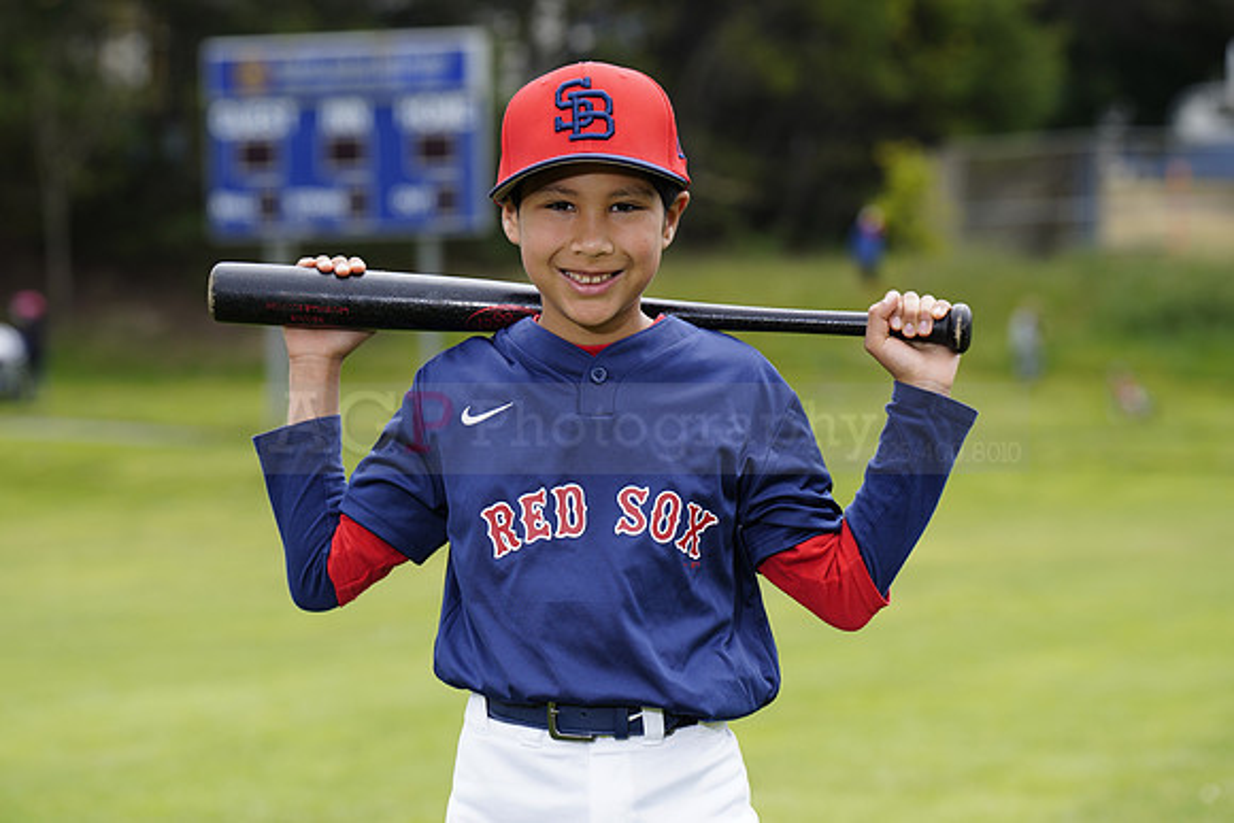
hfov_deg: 12.4
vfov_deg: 8.3
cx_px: 617
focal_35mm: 165
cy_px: 412
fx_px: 5657
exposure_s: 1/250
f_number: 6.3
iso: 100
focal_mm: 165
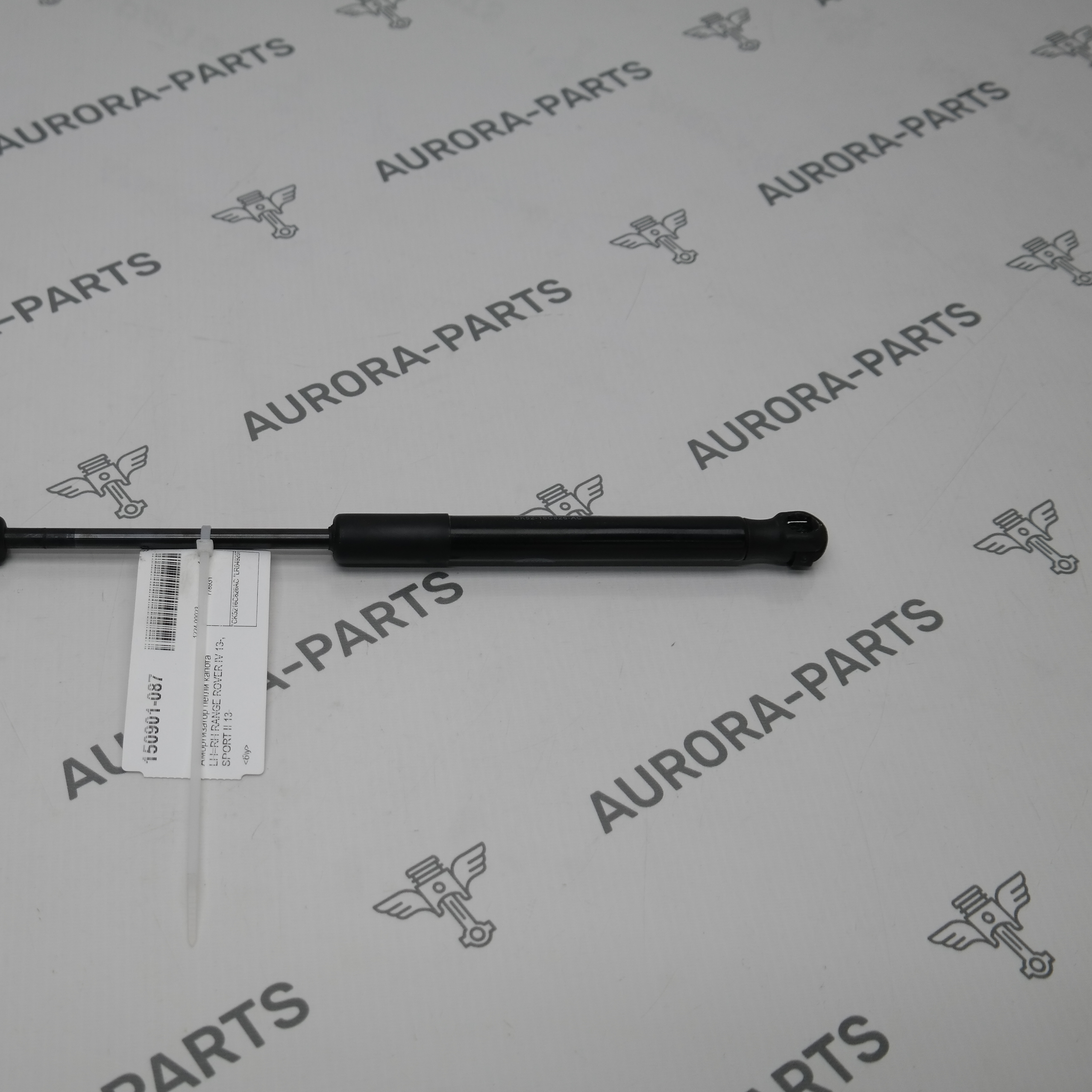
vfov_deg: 32.2
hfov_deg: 31.9
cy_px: 541
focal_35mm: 53
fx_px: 1892
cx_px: 363
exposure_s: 1/100
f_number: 4
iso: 100
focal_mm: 27
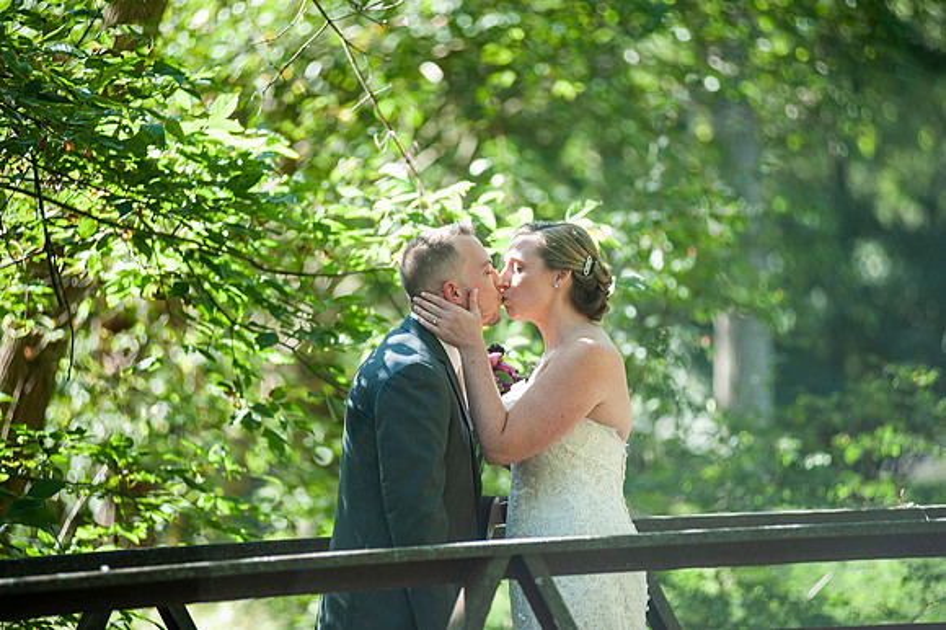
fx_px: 4465
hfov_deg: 12.1
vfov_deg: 8.1
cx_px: 473
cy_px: 315
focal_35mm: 170
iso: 160
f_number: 2.8
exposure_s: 1/250
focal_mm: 170
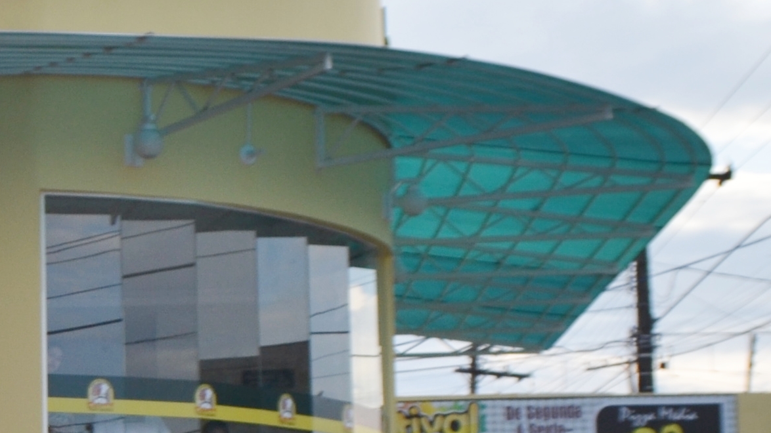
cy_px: 421
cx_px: -261
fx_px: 2269
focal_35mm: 111
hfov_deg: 17.9
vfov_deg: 10.8
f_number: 5.6
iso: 100
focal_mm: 18
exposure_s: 1/200
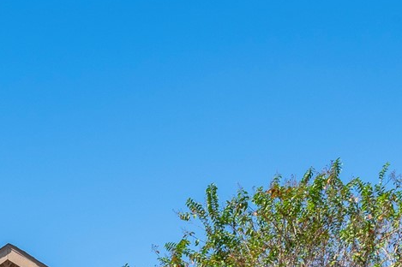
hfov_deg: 20.3
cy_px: 559
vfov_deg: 13.1
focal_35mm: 88
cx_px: -181
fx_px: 982
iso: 125
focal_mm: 19
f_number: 14
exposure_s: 1/100
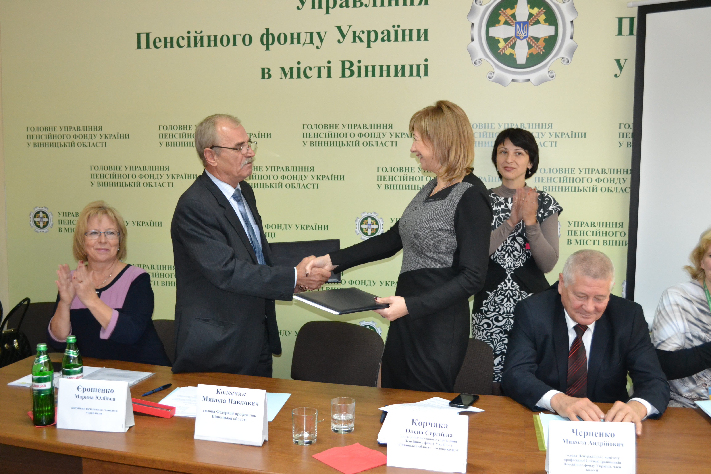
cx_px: 356
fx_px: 711
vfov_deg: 36.9
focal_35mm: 36
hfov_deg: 53.1
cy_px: 237
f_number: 4
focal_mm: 24
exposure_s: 1/60
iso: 2500
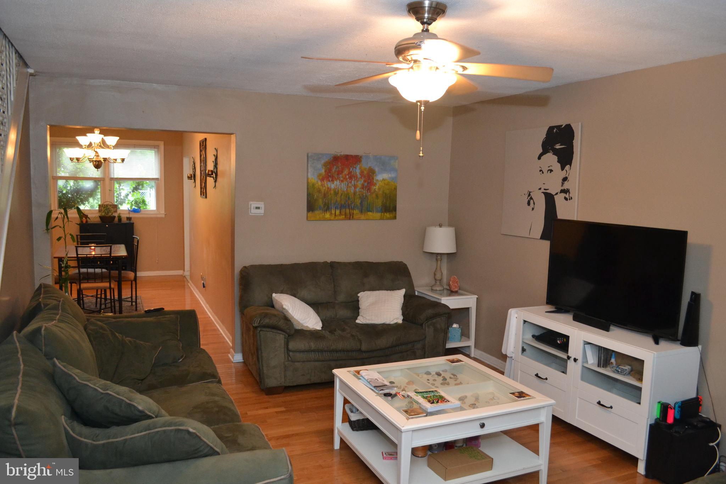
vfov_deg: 47.9
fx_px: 544
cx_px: 363
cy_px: 242
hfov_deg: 67.4
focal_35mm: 27
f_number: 3.5
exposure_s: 1/60
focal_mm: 18
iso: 1600
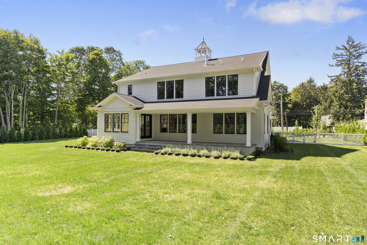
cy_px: 122
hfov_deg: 81.2
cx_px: 184
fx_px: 214
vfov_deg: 59.5
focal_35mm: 21
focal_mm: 21
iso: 320
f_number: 8
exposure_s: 1/80
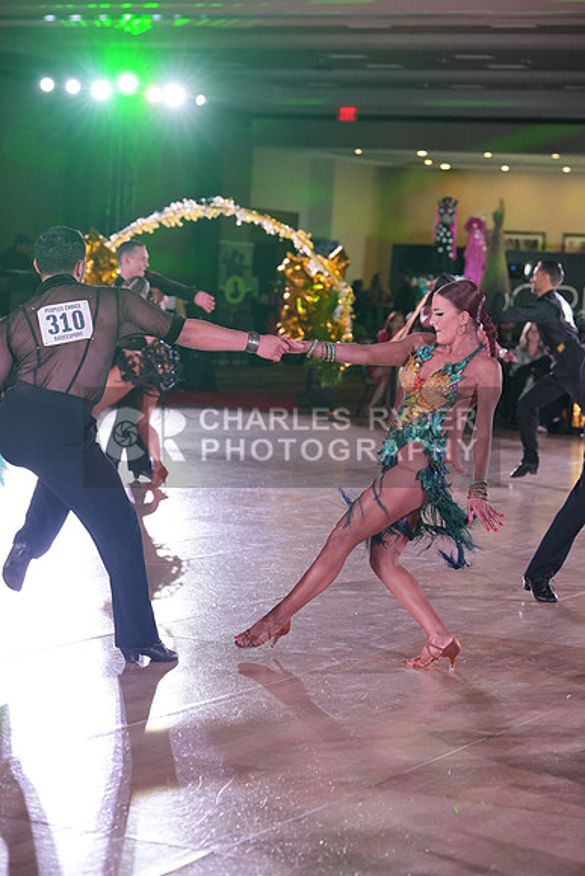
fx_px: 2192
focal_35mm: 90
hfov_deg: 15.2
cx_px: 292
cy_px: 438
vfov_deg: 22.6
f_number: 4
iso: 2000
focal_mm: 90
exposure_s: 1/400
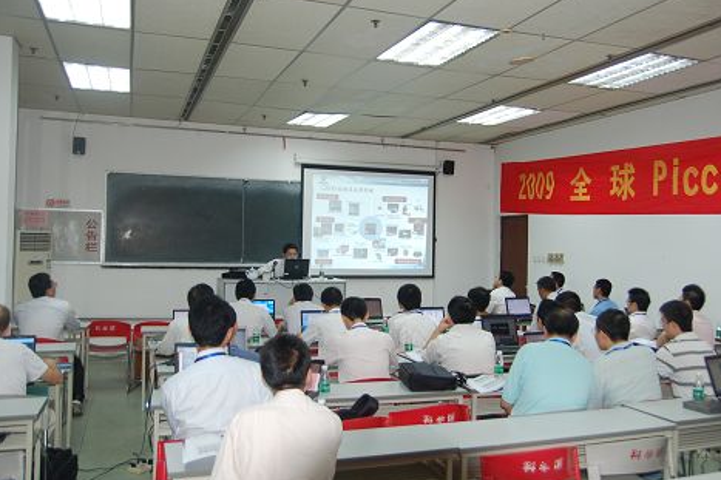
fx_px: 672
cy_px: 225
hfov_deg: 56.3
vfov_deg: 39.3
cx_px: 394
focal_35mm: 34
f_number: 2.8
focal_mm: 19
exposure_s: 1/60
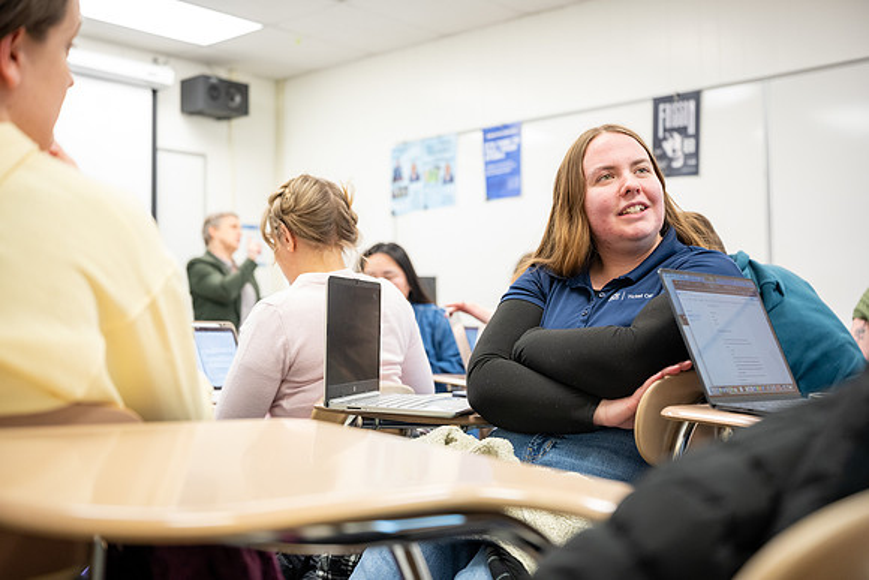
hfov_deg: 44.5
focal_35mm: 44
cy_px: 290
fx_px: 1062
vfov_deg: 30.5
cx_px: 434
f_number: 2.8
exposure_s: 1/100
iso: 1000
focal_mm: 44
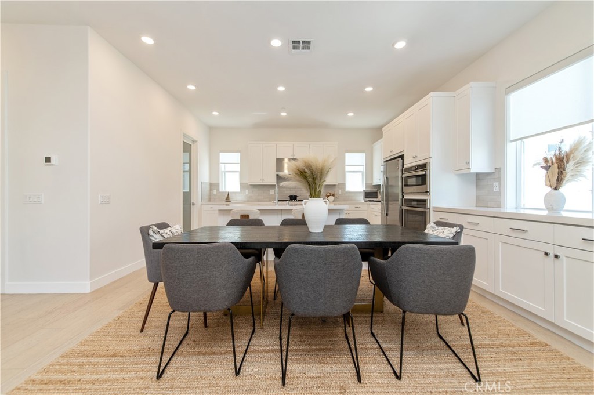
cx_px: 297
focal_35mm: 14
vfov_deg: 81.1
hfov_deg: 104.3
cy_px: 198
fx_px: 231
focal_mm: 14
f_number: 4
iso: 250
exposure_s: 1/60
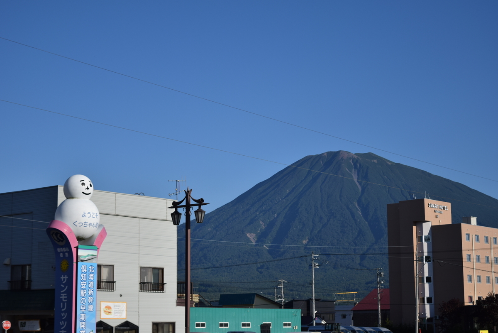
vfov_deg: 19.0
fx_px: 997
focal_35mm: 72
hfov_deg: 28.1
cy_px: 166
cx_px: 249
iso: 100
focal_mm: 48
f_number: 5.3
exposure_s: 1/1250
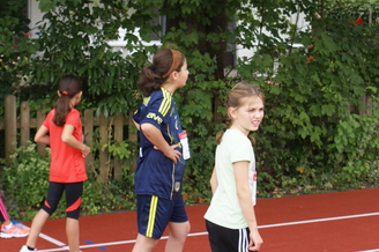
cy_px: 91
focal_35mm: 99
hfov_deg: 20.6
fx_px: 1041
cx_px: 206
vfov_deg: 13.8
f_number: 6.3
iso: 100
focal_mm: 40
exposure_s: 1/160
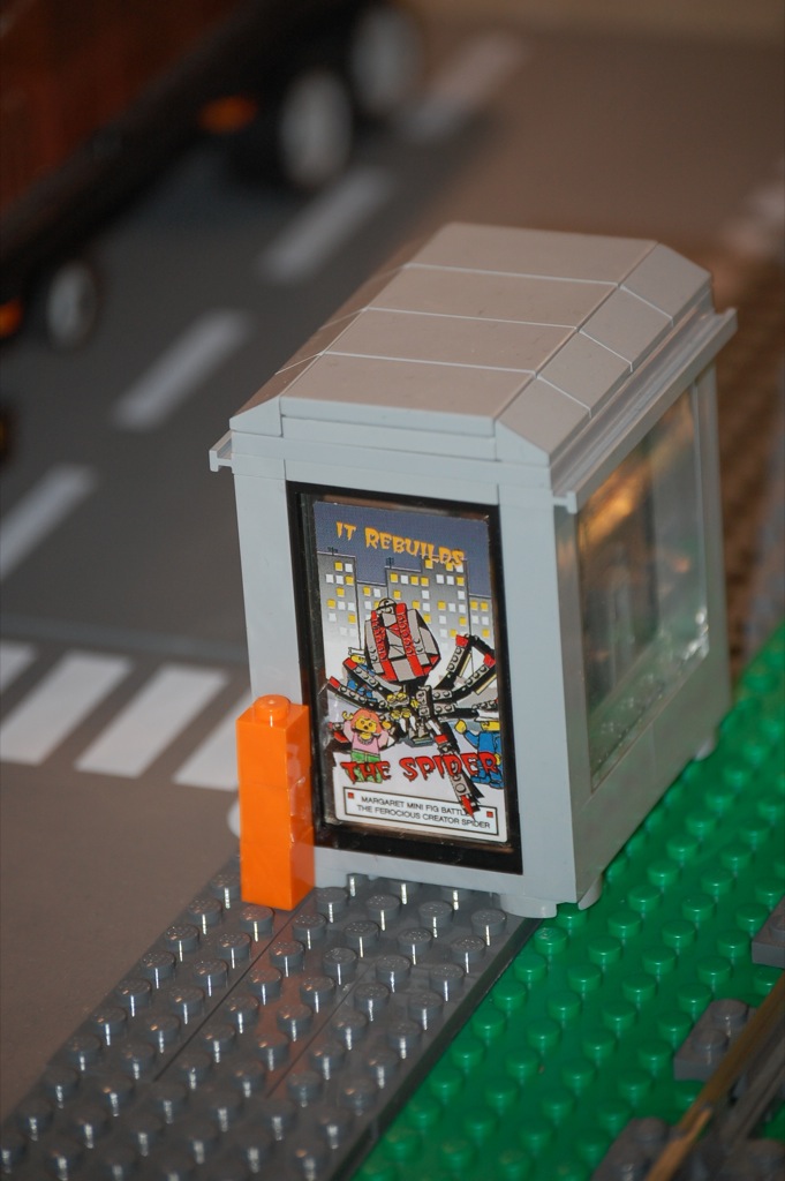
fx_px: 5504
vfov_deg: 12.2
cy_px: 590
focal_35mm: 168
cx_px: 392
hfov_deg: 8.2
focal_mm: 112
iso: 400
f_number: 5
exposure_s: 1/60
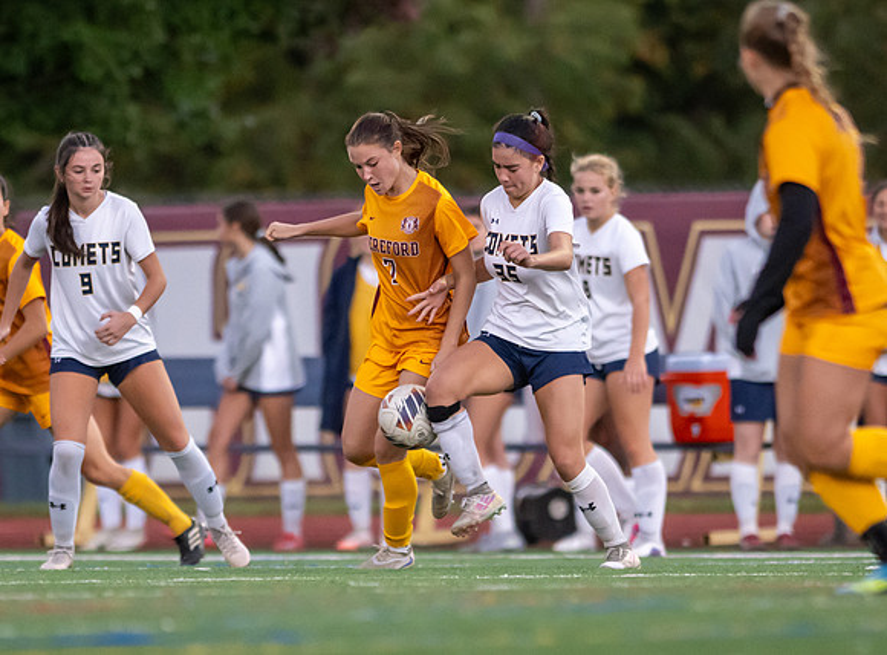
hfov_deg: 2.9
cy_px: 488
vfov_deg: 2.1
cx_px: 368
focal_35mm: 689
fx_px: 17564
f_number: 2.8
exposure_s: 1/1000
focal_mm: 300
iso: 2200
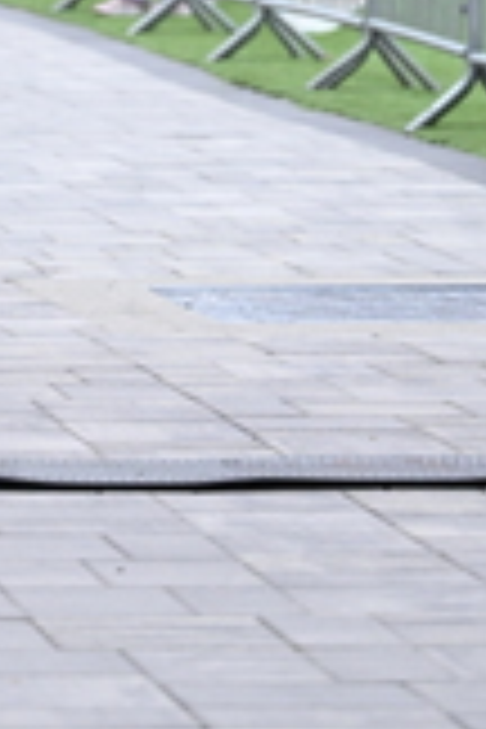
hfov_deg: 4.6
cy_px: -418
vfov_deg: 6.8
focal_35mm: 299
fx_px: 6054
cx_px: -119
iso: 1600
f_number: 2.8
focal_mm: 88
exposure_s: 1/800
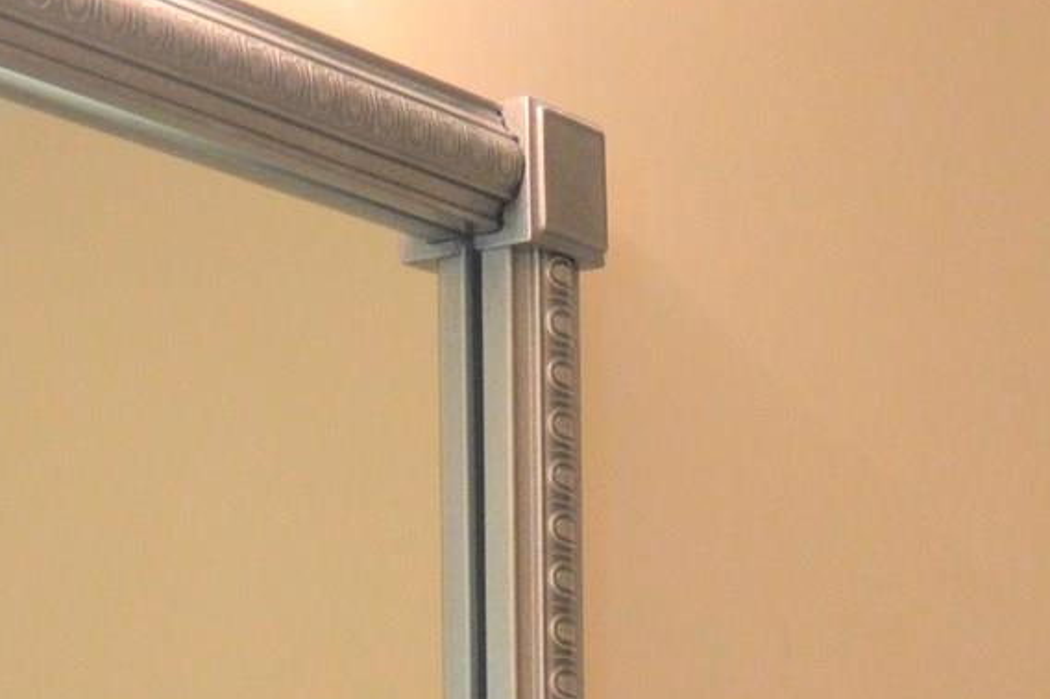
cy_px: 1333
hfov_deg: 14.1
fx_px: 4256
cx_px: 458
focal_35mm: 146
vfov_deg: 8.9
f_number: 4
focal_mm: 18
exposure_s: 1/60
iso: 400
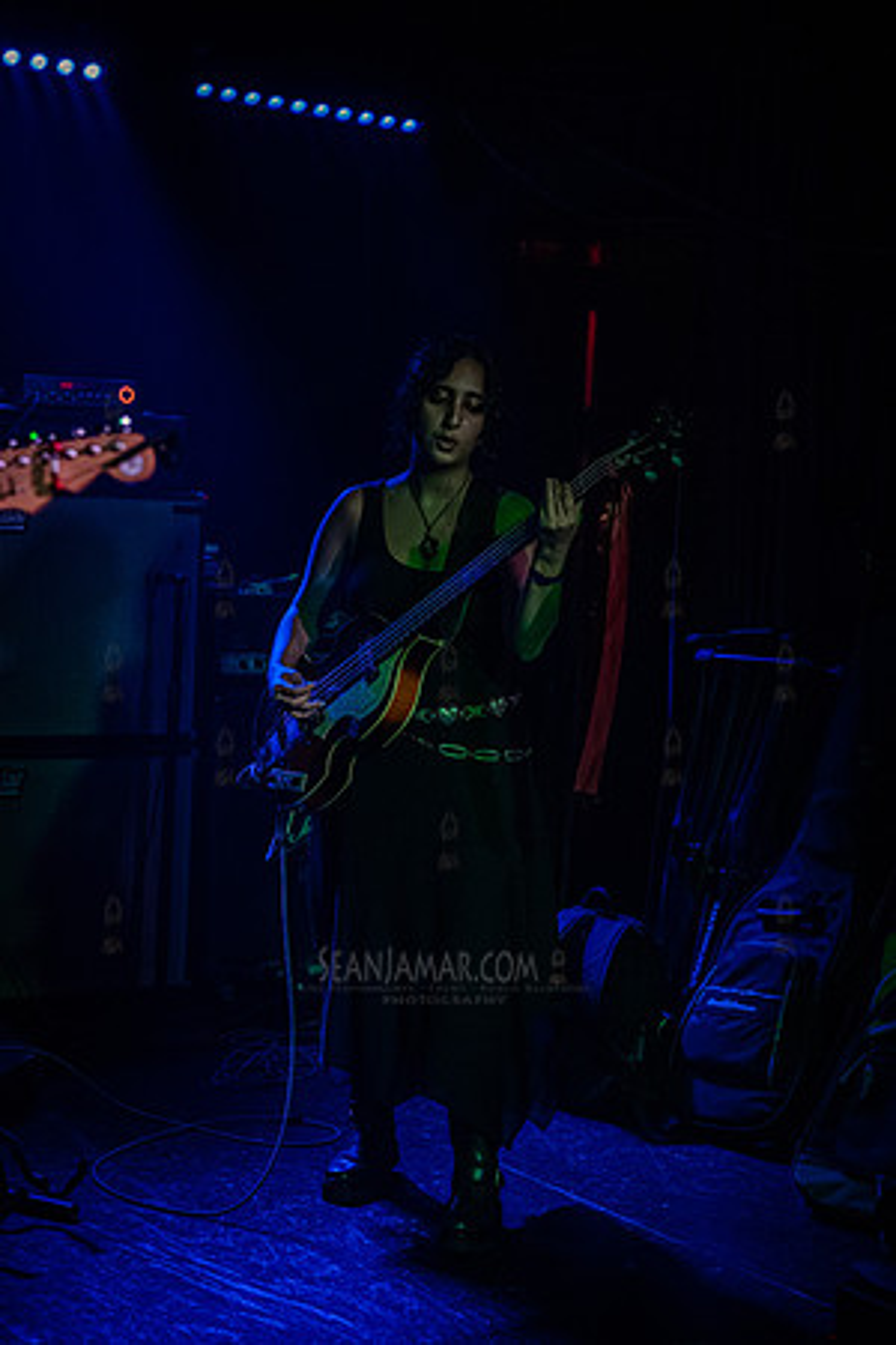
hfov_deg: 23.0
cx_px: 448
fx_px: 2202
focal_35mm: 59
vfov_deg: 33.9
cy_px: 672
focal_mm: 59
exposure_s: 1/320
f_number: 3.2
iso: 16000
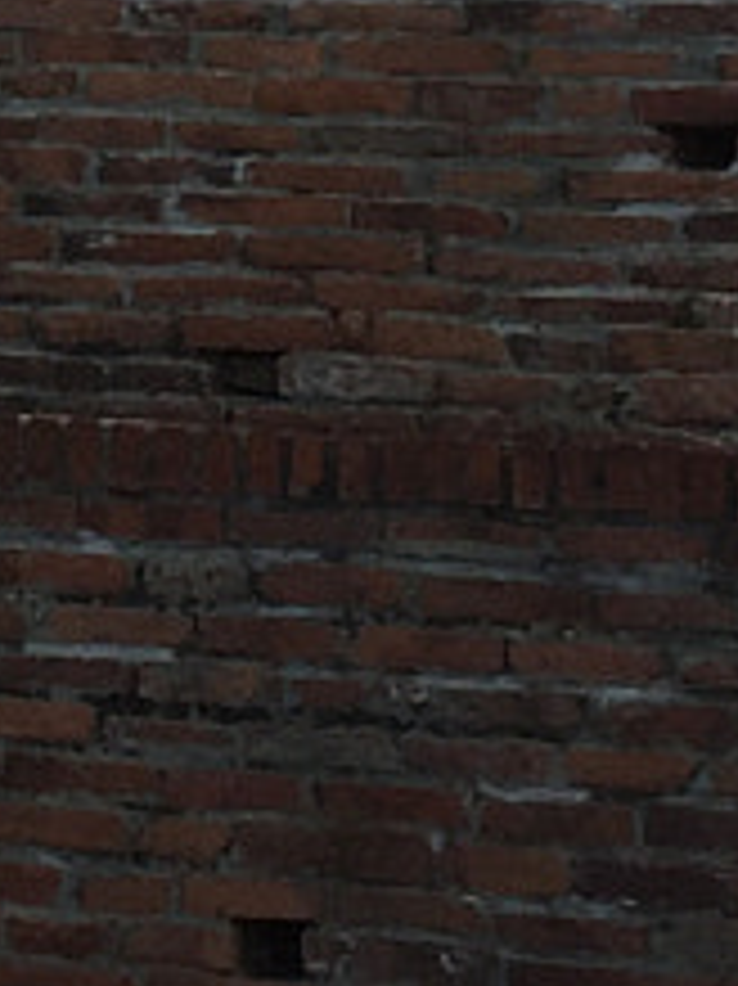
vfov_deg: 8.8
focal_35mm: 212
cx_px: -684
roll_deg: -2.9
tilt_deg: +12.2
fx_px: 6032
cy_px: -991
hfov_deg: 6.8
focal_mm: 4.15
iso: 32
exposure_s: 1/746
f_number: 2.2
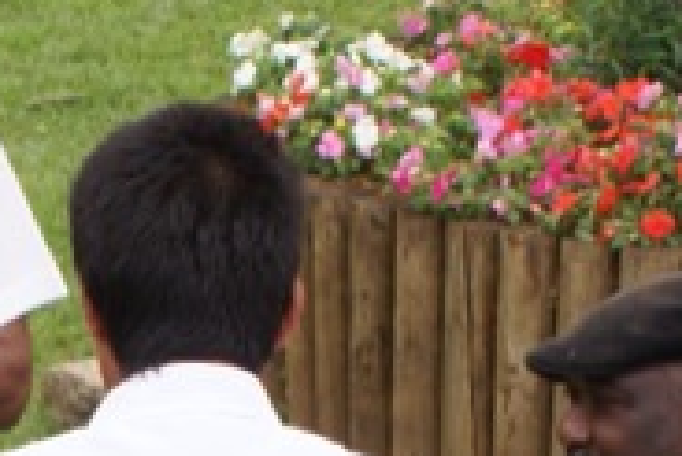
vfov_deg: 4.6
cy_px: 869
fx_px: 5555
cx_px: -374
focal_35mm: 293
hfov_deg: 6.9
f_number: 6.3
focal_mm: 30
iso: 100
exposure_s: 1/100
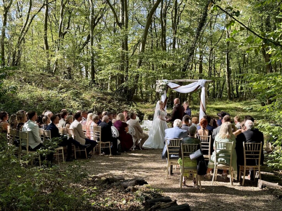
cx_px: 141
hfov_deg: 39.7
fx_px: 391
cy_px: 106
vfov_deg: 30.3
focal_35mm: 48
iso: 64
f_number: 1.78
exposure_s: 1/327
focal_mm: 6.76
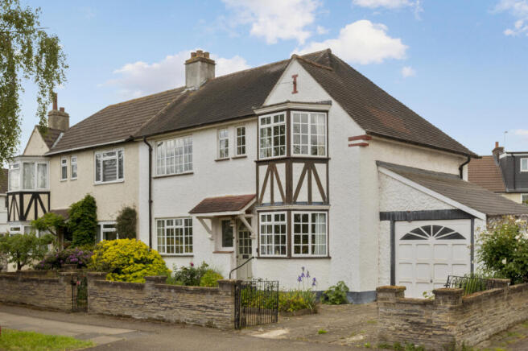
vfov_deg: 43.5
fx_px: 440
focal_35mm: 30
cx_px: 264
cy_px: 176
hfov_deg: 62.0
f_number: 8
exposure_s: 1/200
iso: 200
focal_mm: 30
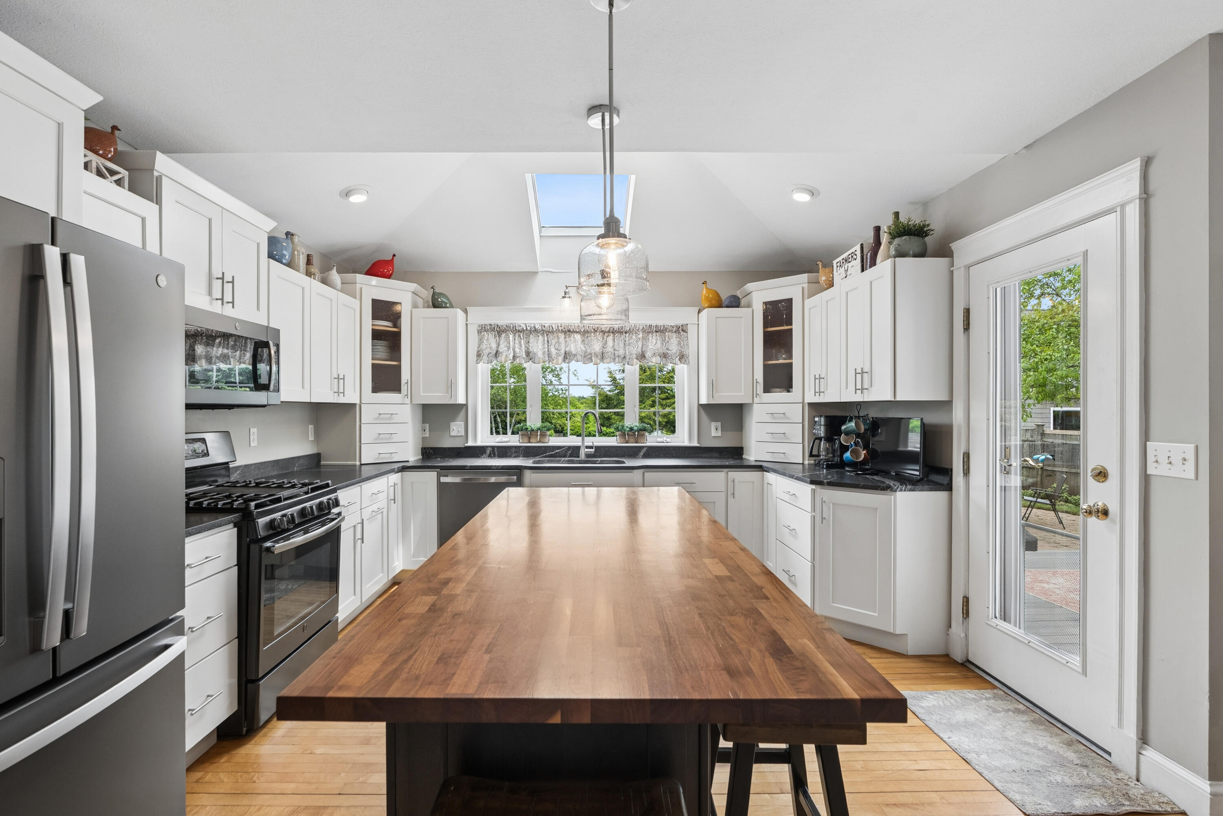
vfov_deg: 73.8
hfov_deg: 96.7
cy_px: 408
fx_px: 544
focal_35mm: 16
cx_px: 612
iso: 320
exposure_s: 1/80
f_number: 7.1
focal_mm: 16
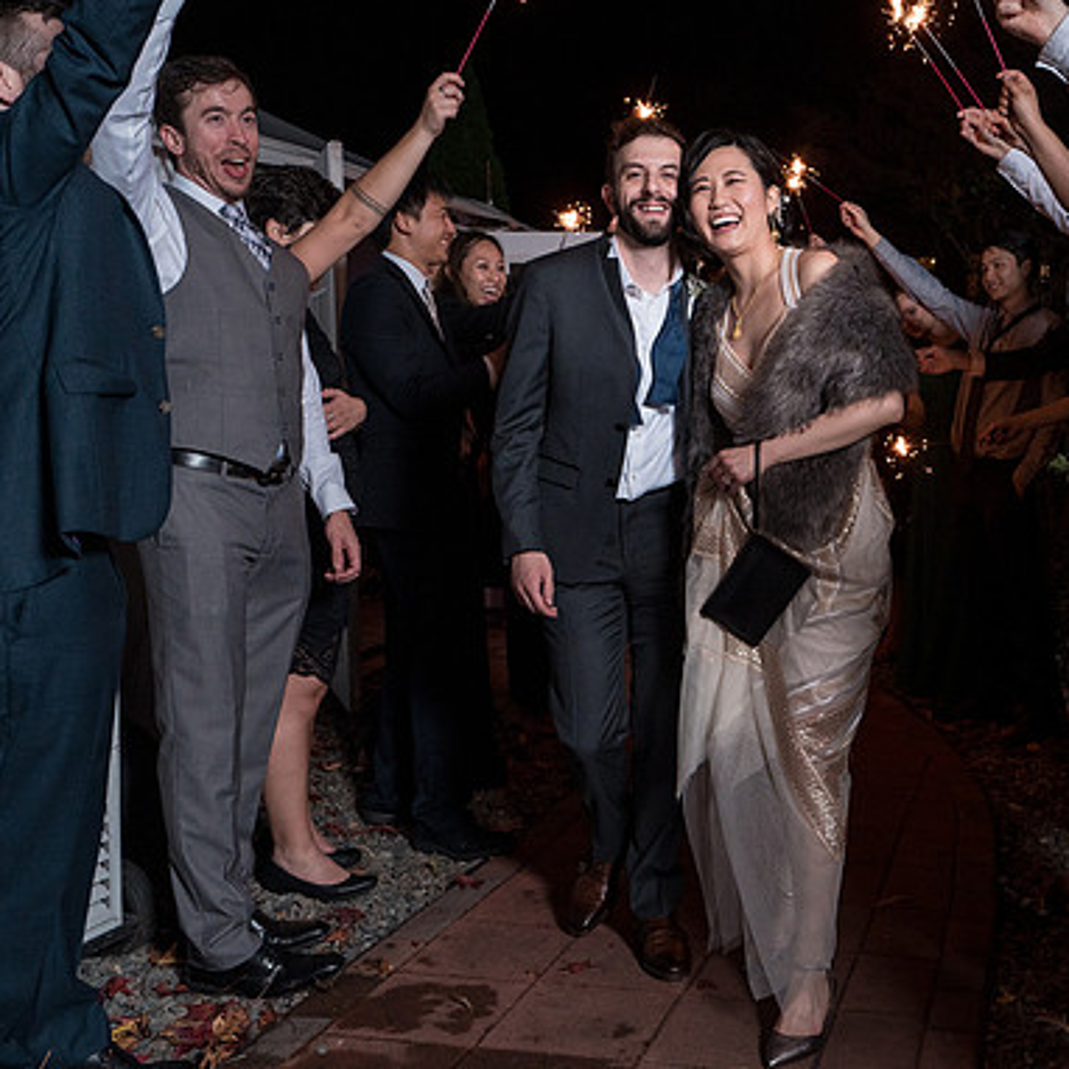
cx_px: 745
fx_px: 1363
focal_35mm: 39
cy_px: 524
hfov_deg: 42.0
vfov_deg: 42.8
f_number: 5.6
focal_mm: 29
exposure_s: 1/200
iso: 2000
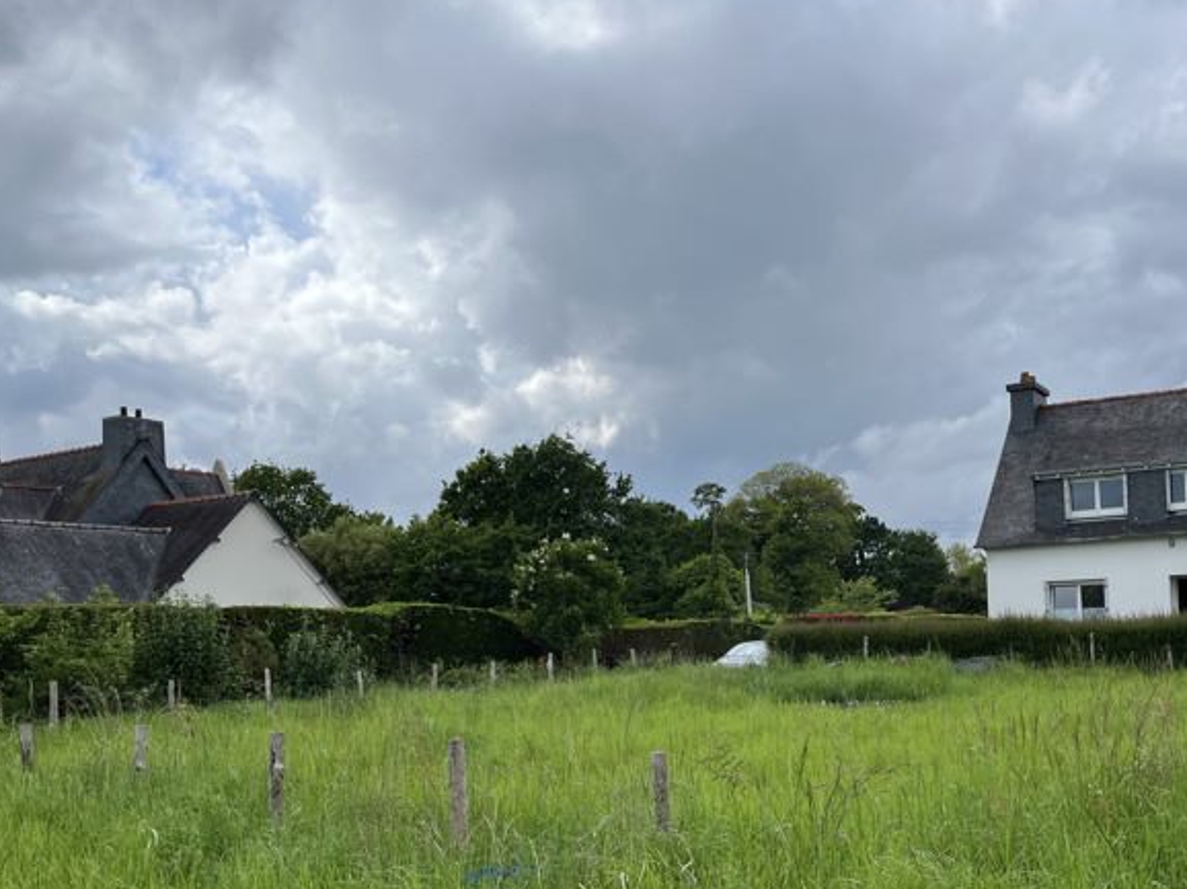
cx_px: 645
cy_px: 593
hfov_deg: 51.3
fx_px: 1234
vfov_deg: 39.2
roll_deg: +2.7
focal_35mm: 36
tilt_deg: +1.9
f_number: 1.6
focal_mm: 5.1
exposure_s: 1/3876
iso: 50
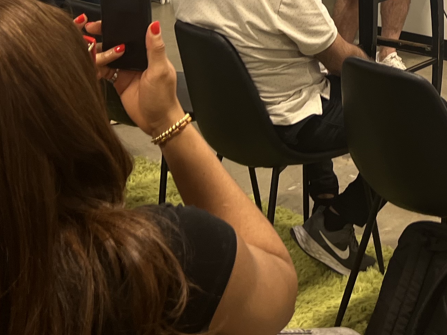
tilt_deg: -6.1
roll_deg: +0.1
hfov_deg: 22.9
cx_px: 474
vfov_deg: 16.7
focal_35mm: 81
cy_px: -148
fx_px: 1046
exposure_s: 1/120
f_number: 1.5
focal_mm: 5.7
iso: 64
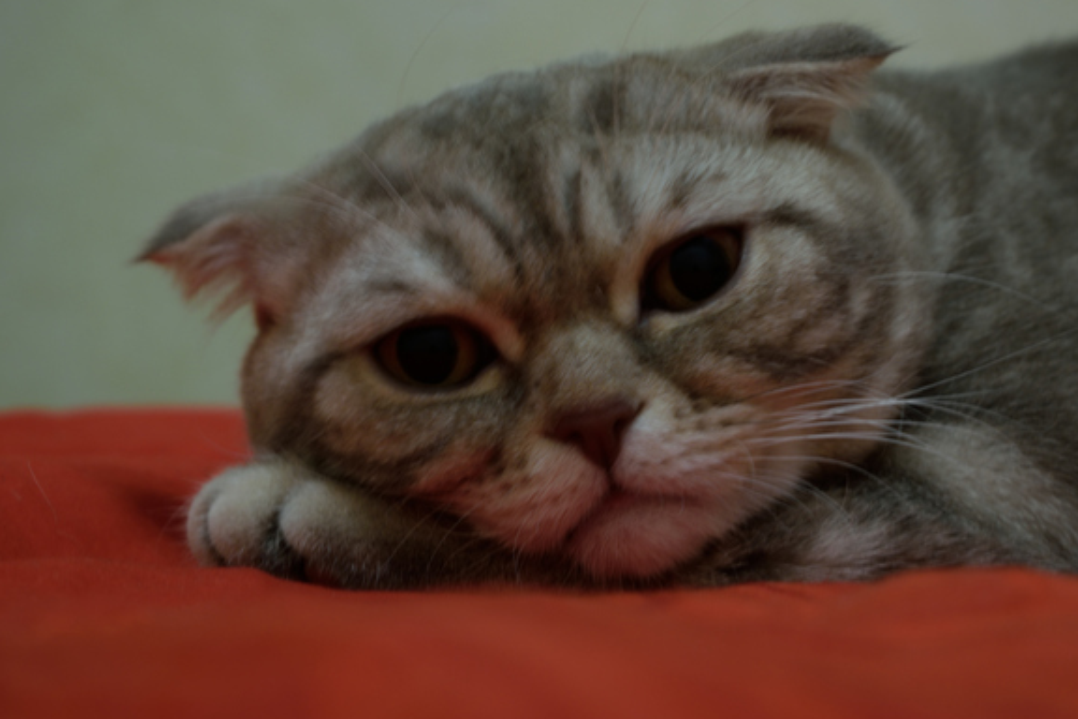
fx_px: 3133
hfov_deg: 19.5
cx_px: 614
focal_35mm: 105
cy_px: 353
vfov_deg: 13.1
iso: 100
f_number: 5.6
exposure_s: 2
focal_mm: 55
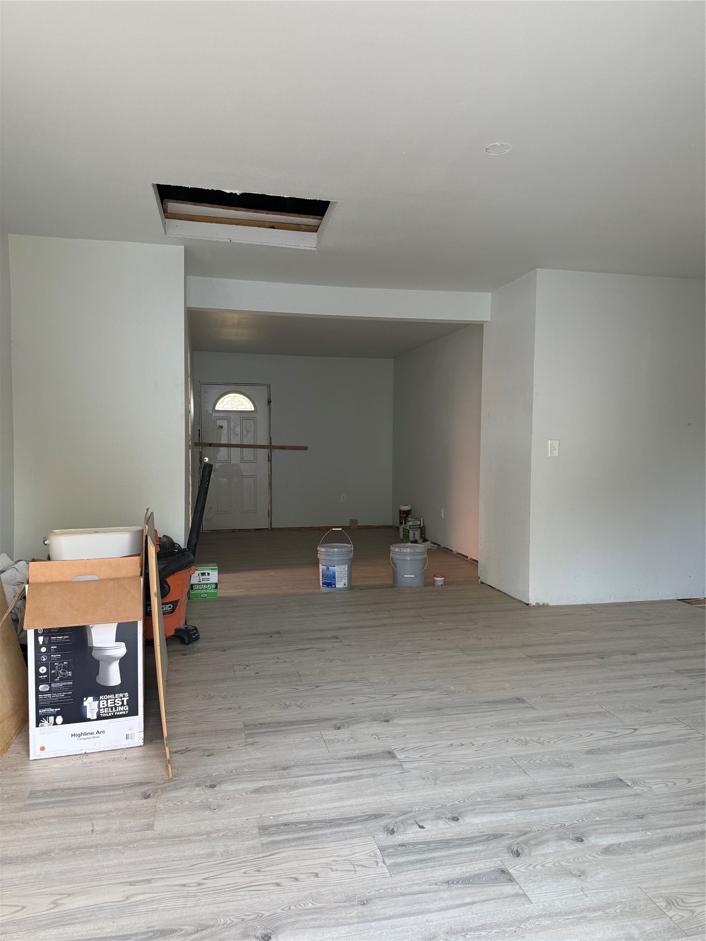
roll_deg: -0.5
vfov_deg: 71.6
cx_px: 353
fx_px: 653
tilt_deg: -2.7
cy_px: 470
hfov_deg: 56.8
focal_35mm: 24
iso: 200
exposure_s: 1/85
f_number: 1.78
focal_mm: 6.76
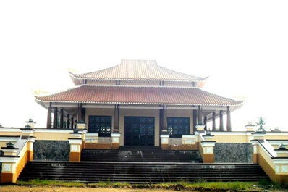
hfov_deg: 42.8
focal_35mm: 46
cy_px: 107
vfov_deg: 29.2
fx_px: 368
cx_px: 144
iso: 160
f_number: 11.3
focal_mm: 7.8
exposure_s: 1/350
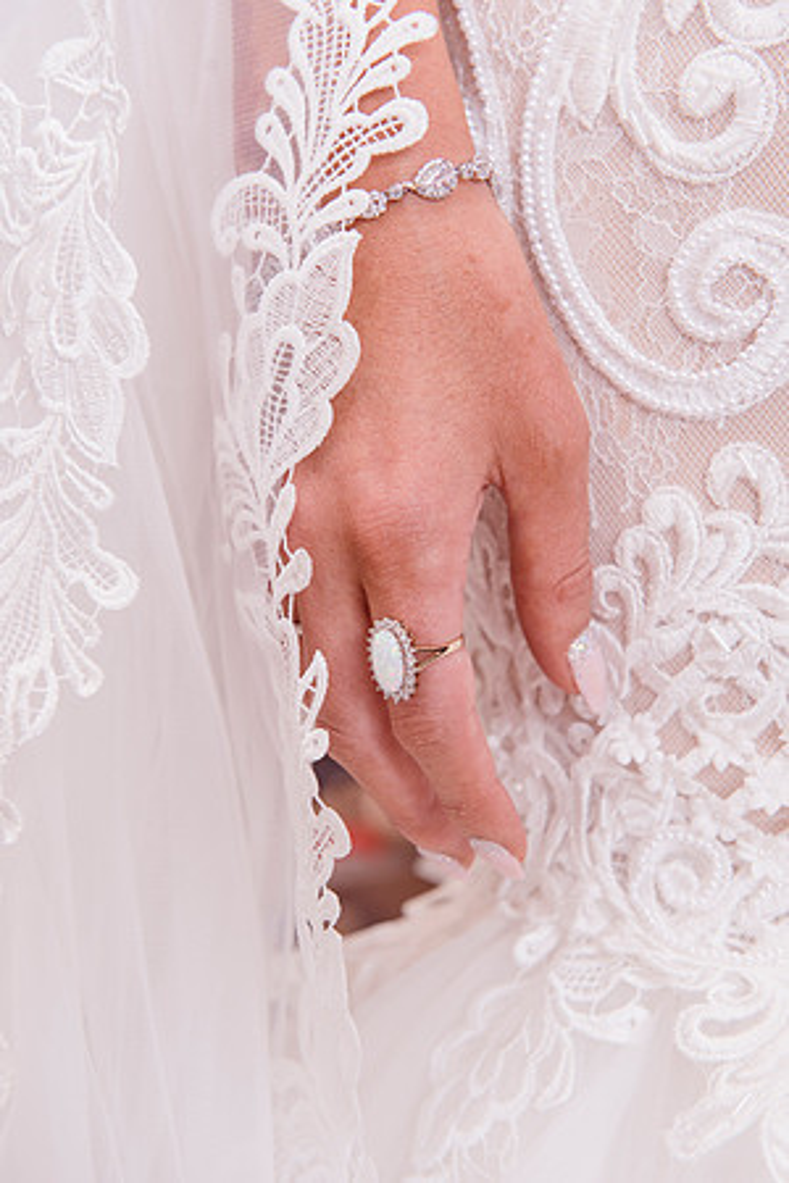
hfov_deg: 24.2
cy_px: 592
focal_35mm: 56
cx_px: 394
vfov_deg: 35.6
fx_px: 1841
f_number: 5.6
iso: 320
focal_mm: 56
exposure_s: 1/80
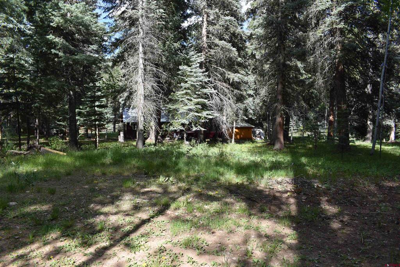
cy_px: 134
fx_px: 300
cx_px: 200
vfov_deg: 47.9
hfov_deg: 67.4
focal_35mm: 27
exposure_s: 1/250
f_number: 6.3
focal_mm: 18
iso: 200
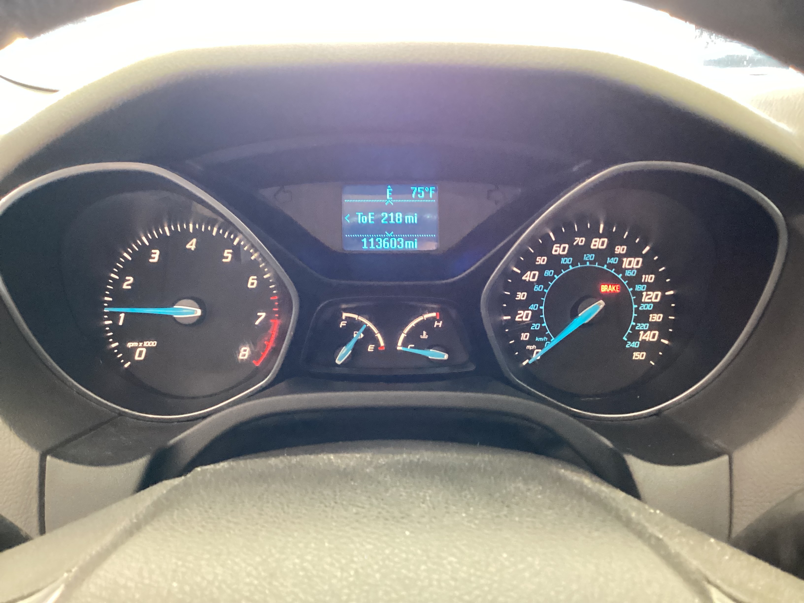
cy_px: 302
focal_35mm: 31
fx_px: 720
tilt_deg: -18.4
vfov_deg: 45.4
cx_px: 402
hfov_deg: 58.4
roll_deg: +0.2
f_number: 2.4
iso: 320
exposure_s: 1/30
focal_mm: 3.3
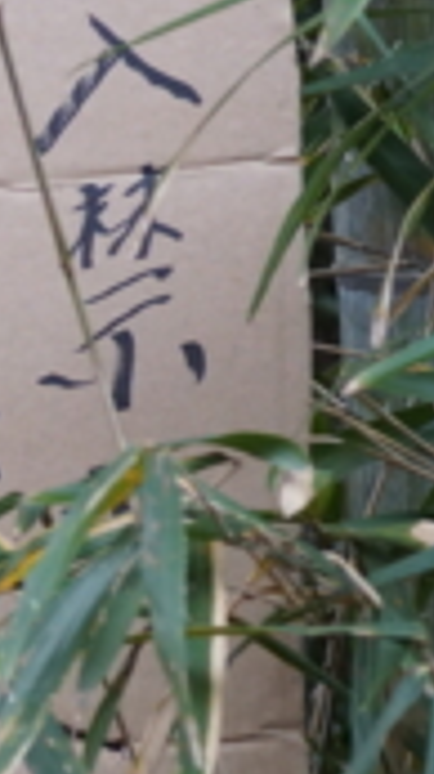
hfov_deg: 1.7
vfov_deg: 3.0
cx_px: -922
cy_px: 490
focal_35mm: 728
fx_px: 14930
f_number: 5
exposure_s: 1/160
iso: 640
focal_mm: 100
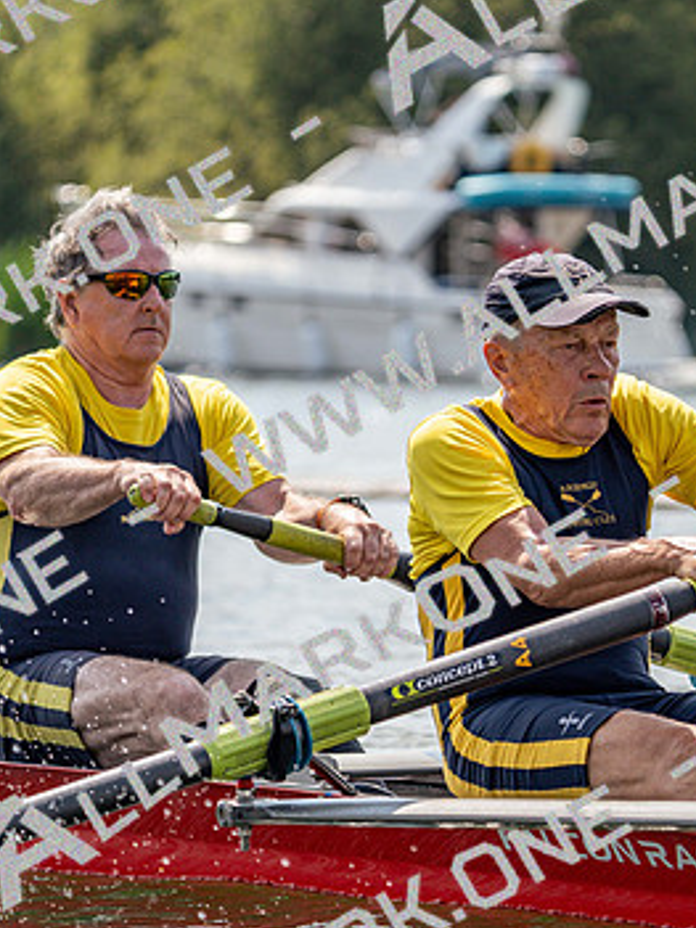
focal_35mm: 318
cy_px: 501
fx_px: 8530
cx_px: 529
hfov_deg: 4.7
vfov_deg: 6.2
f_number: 5.6
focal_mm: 200
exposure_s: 1/1600
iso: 200
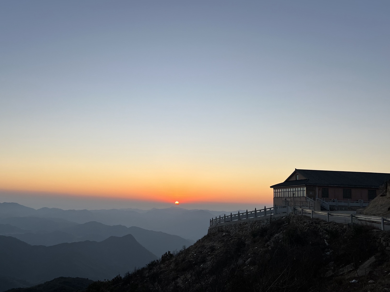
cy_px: 162
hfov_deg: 56.5
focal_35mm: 32
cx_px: 161
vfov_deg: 44.1
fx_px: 361
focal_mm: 5.7
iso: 50
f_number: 1.5
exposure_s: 1/1238
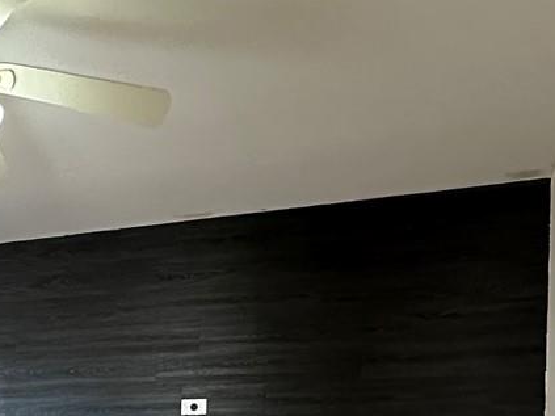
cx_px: 110
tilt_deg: +1.1
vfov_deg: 24.2
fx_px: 850
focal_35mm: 53
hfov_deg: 35.0
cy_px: 534
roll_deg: -2.2
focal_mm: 2.22
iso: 250
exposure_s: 1/60
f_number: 2.2
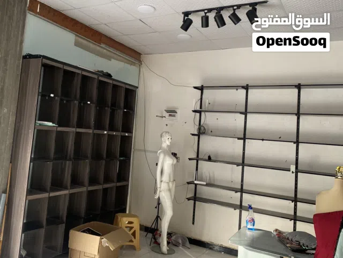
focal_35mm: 26
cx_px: 172
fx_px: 258
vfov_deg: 53.1
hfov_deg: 67.3
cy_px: 129
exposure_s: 1/104
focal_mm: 4.25
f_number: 1.8
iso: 125
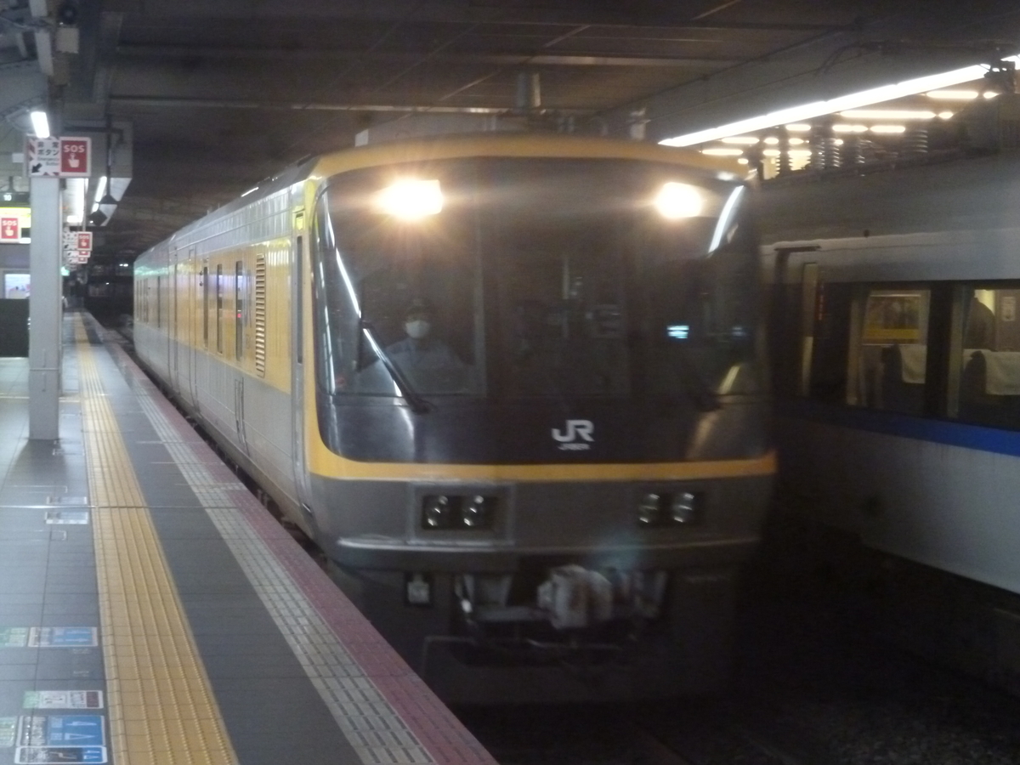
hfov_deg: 25.0
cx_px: 510
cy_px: 382
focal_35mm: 78
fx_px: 2298
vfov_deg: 18.9
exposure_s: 1/15
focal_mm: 13.9
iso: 800
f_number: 5.4
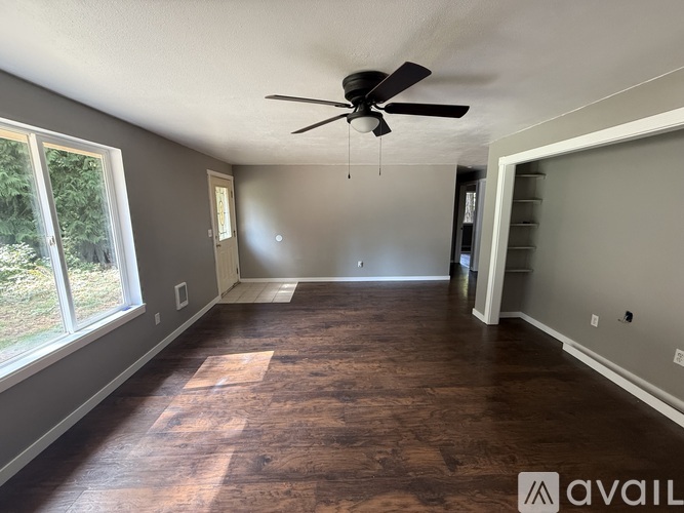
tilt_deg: -10.3
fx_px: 277
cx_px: 342
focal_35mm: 14
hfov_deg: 102.1
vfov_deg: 85.7
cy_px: 256
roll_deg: +0.5
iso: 400
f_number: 2.2
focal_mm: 2.22
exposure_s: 1/65
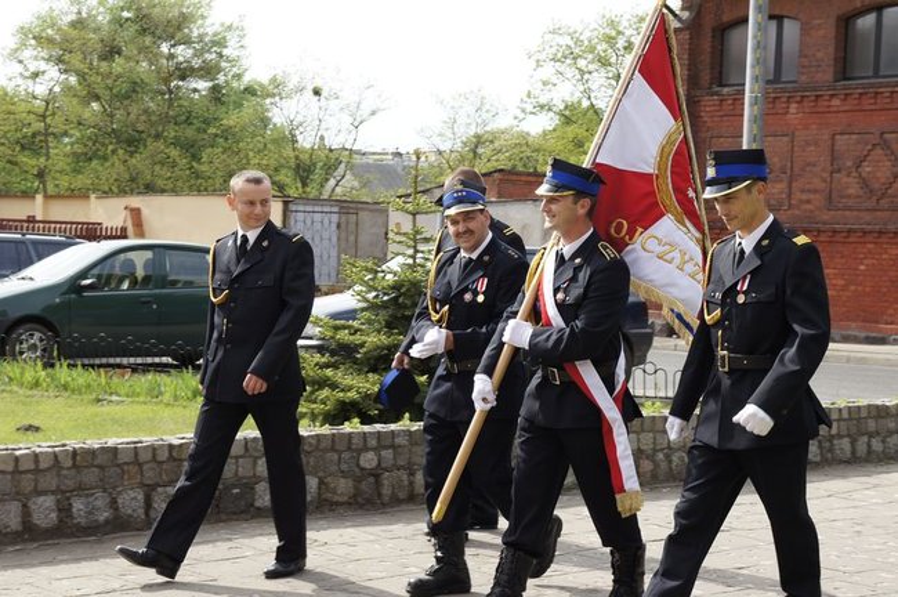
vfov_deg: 20.1
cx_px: 449
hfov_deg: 29.9
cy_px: 298
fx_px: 1682
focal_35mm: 68
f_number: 8
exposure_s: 1/100
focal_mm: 45
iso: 100
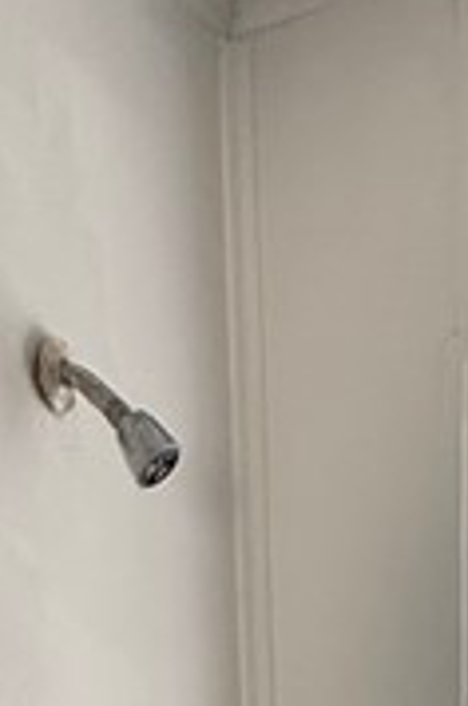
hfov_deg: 16.2
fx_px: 1644
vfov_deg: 16.8
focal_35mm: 84
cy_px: 1479
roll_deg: +4.0
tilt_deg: -15.1
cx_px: 155
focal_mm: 2.22
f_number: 2.2
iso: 160
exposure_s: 1/99
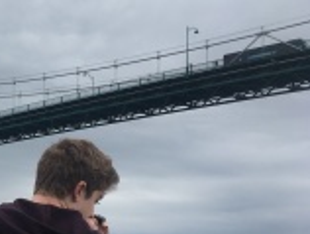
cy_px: 167
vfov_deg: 21.8
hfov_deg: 26.4
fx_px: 601
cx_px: -39
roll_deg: -2.8
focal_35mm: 67
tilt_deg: +10.5
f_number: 2.2
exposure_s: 1/463
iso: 25
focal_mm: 4.15
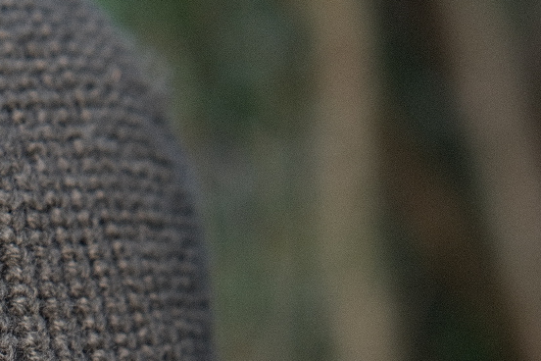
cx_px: -126
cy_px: 552
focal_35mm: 161
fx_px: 2419
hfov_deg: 12.4
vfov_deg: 8.3
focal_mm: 33
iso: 160
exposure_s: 1/220
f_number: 2.8
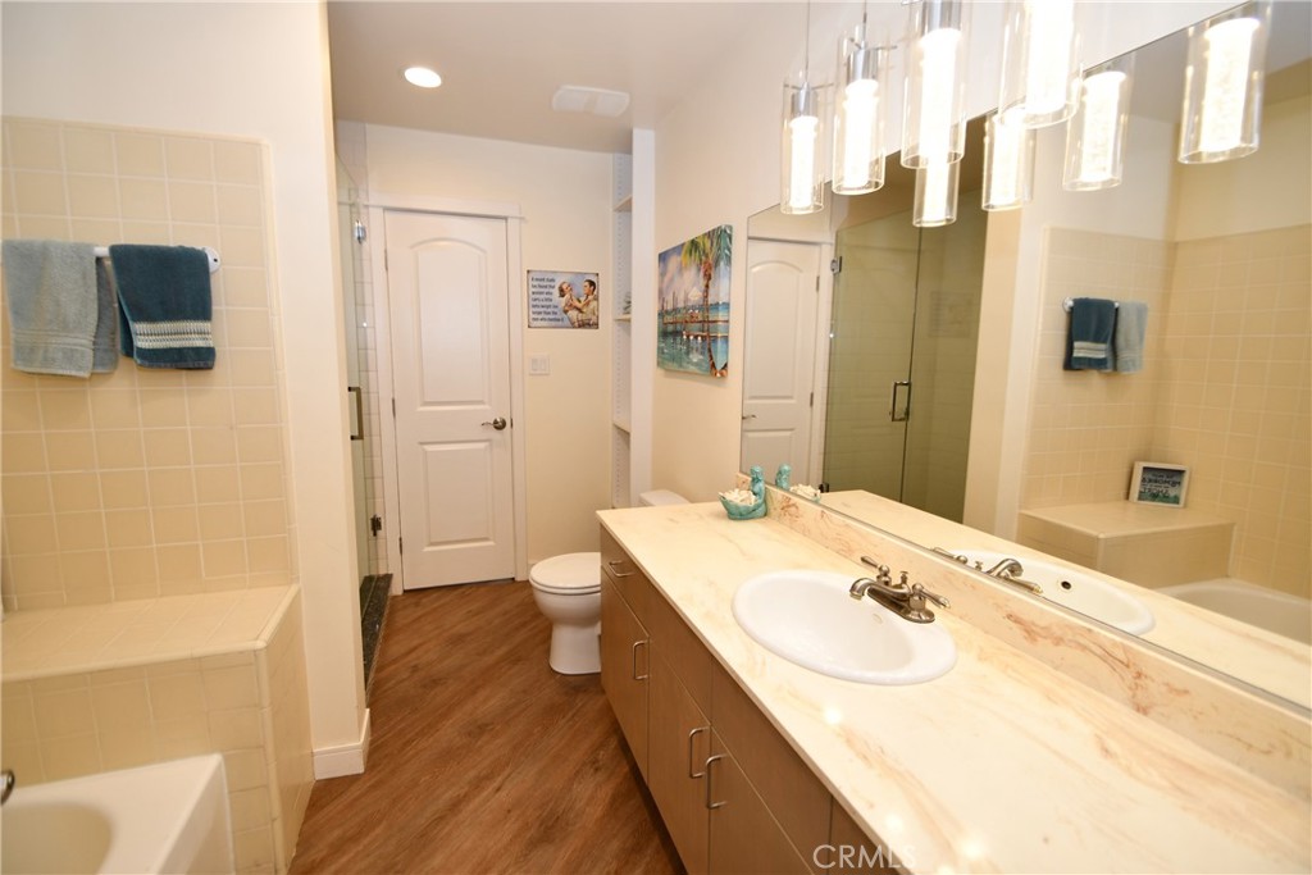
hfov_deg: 100.4
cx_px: 656
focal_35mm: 15
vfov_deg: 77.3
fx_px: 547
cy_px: 438
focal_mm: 10
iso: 220
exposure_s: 1/60
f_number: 4
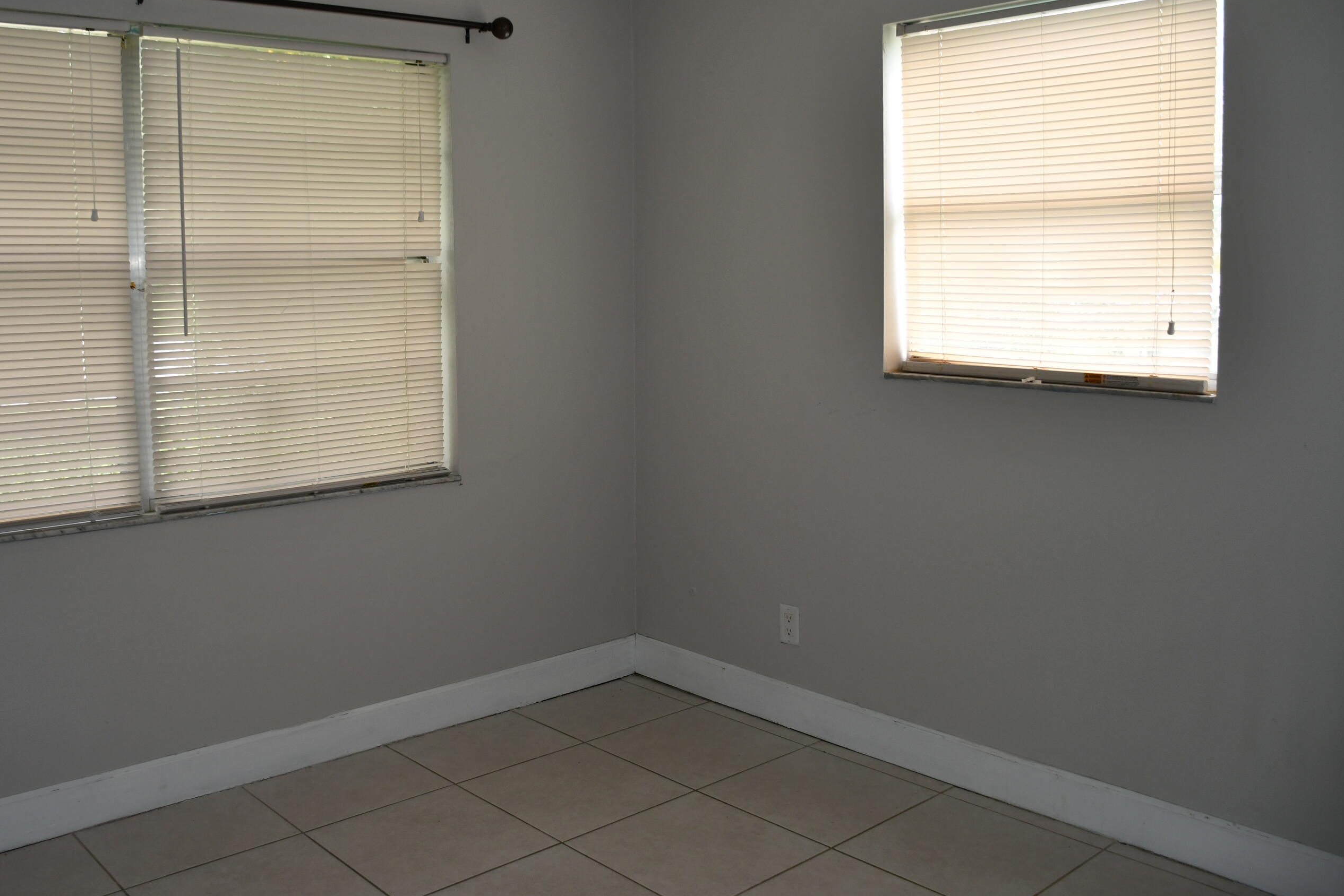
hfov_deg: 58.5
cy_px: 370
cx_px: 584
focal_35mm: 32
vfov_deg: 41.0
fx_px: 1195
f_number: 3.5
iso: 400
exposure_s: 1/80
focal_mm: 18
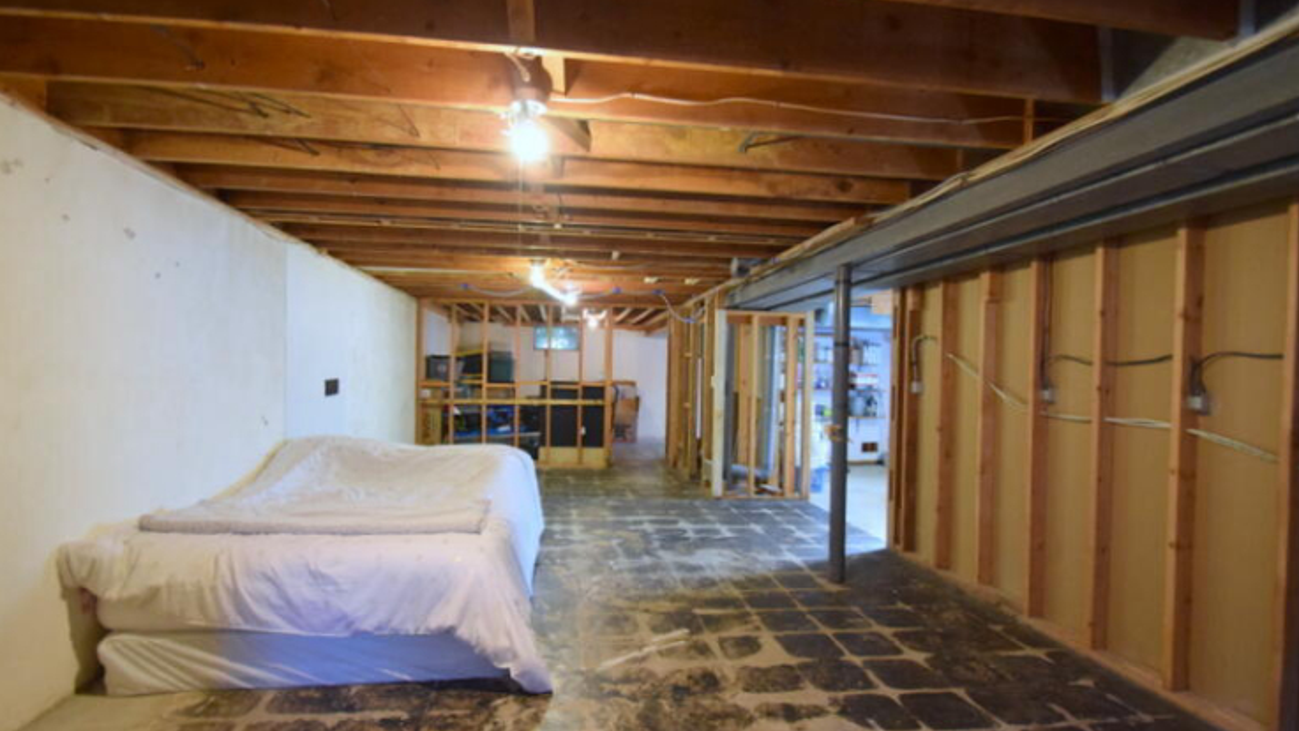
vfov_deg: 67.1
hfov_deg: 99.4
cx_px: 652
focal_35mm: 16
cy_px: 381
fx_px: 551
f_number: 3.5
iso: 2000
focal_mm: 10
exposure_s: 1/60
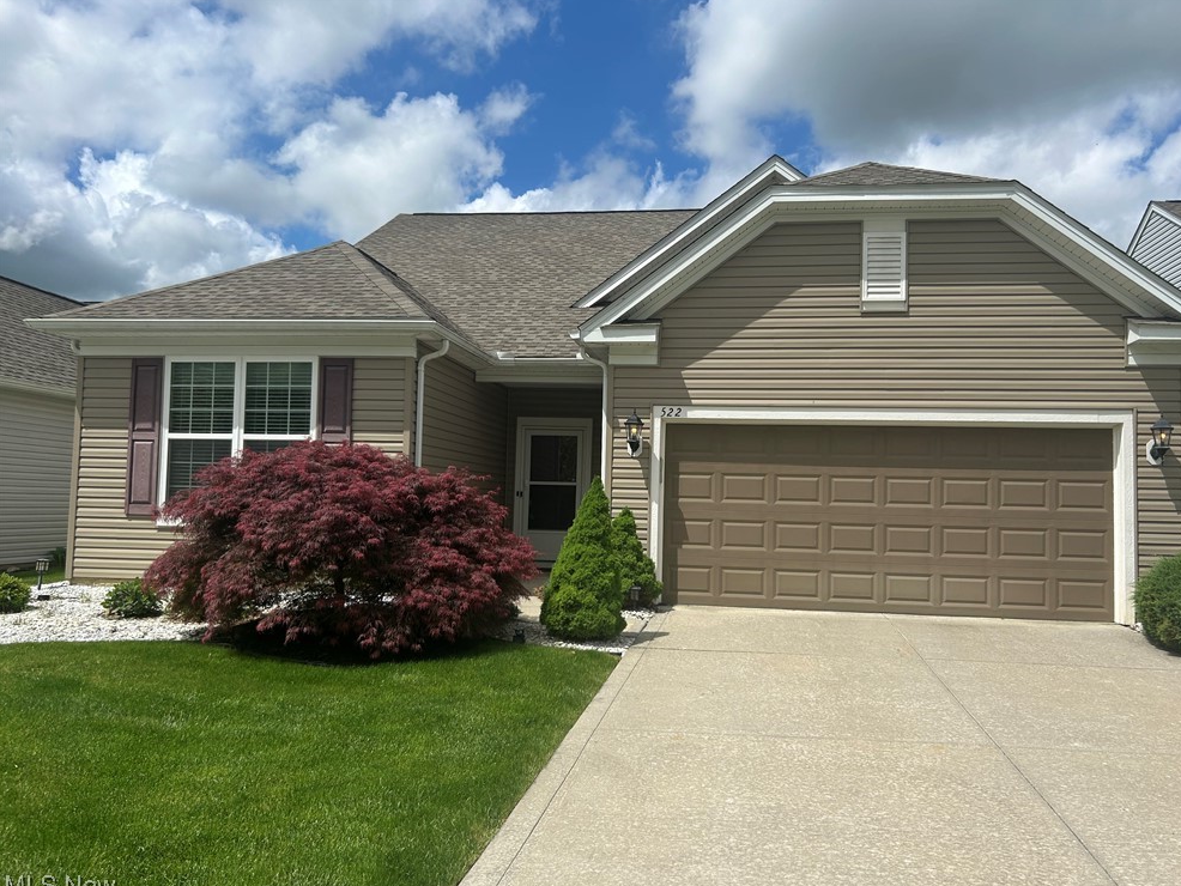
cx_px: 611
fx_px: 921
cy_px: 453
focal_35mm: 27
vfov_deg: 51.4
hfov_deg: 65.3
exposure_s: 1/5319
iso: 50
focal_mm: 5.7
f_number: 1.5
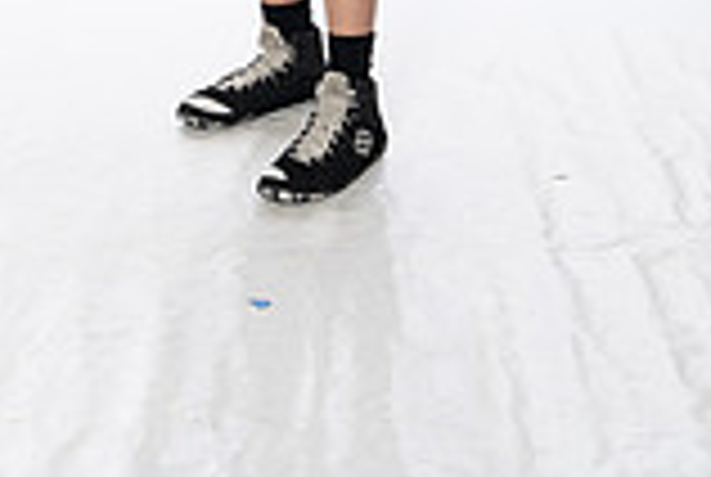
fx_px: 2473
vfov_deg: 10.1
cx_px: 274
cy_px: -508
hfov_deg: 16.3
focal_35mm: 125
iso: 800
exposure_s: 1/250
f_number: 8
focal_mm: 44
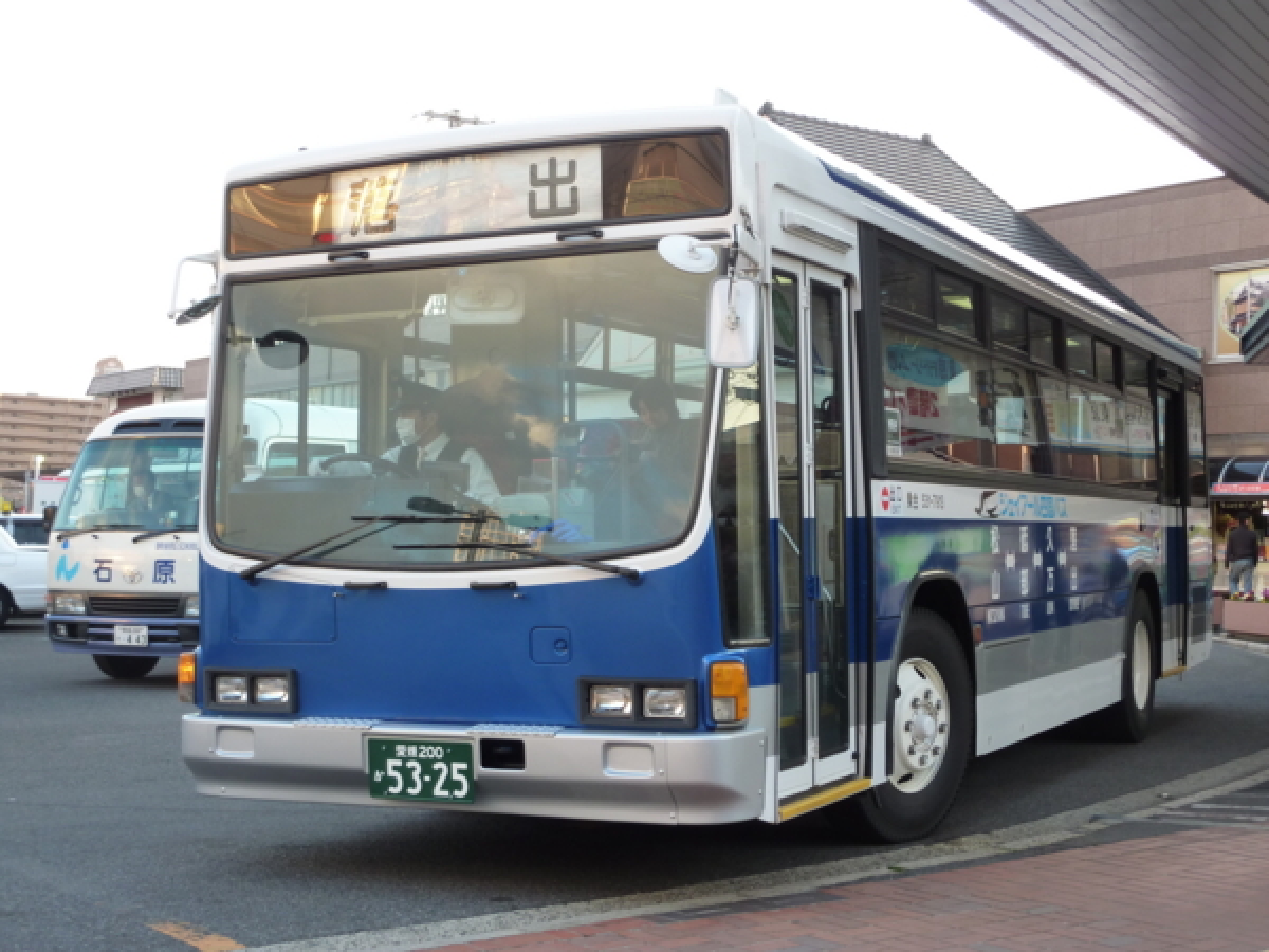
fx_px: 1906
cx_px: 634
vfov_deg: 28.0
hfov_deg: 36.8
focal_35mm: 52
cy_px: 476
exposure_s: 1/40
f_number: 3.8
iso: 125
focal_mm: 8.5
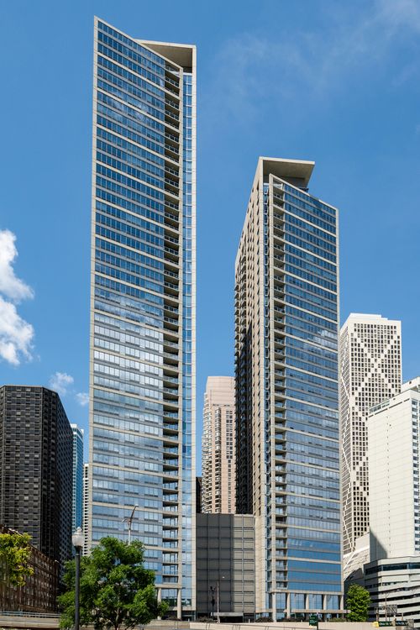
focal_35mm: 26
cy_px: 315
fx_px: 464
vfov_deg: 68.4
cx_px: 210
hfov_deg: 48.7
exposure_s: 1/400
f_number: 8
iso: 200
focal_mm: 26.5
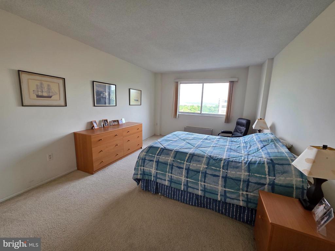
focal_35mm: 13
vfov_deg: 89.9
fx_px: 126
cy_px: 126
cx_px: 168
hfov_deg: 106.2
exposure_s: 1/120
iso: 100
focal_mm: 2.2
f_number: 1.9
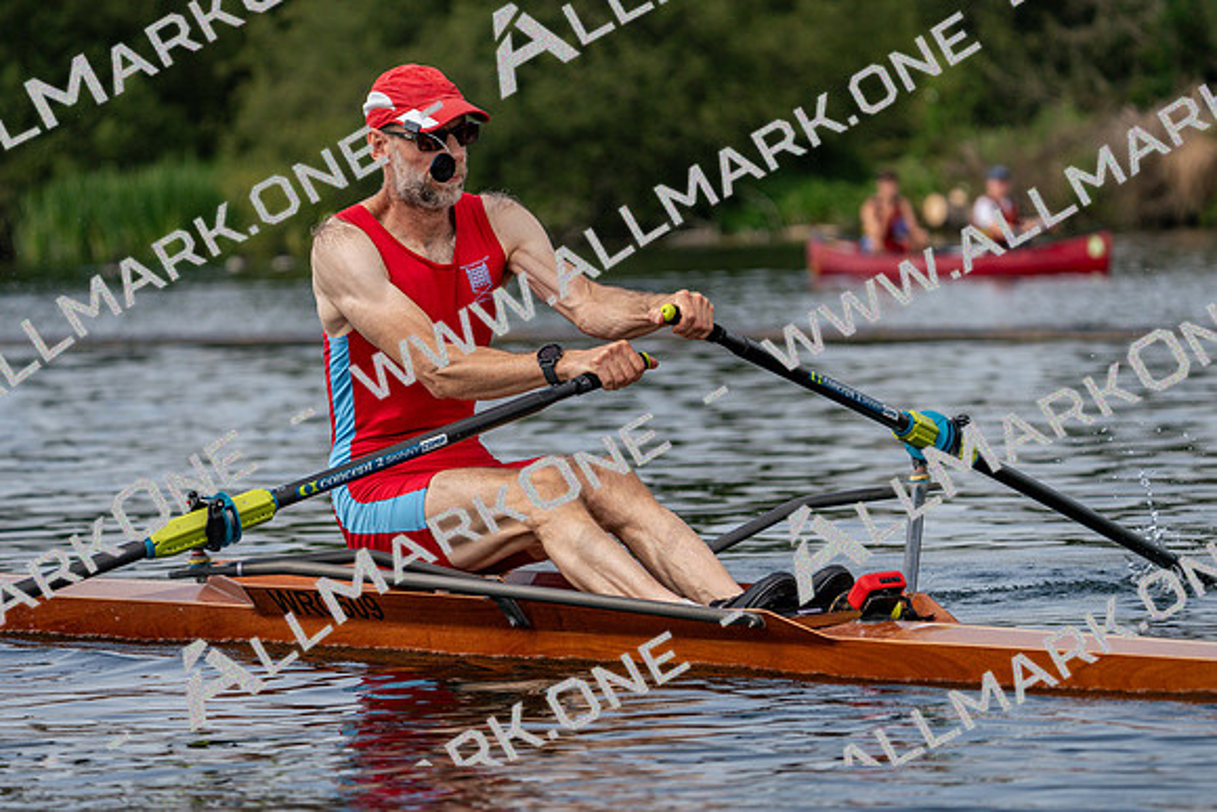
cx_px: 608
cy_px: 406
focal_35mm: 200
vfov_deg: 6.9
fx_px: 6762
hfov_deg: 10.3
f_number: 5.6
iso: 320
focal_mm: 200
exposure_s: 1/1600
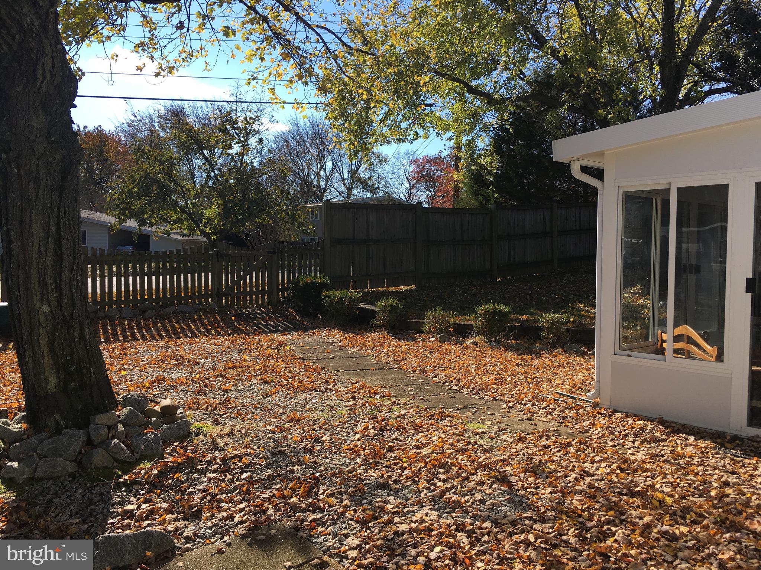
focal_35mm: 29
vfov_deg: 48.2
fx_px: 638
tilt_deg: -3.2
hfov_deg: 61.7
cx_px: 380
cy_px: 285
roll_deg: -0.4
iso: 25
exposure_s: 1/1099
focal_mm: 4.15
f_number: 2.2
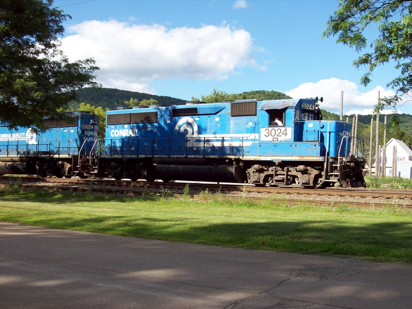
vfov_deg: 32.2
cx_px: 206
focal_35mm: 45
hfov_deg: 42.1
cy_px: 154
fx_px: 536
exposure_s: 1/324
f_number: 5.4
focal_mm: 7.6
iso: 80
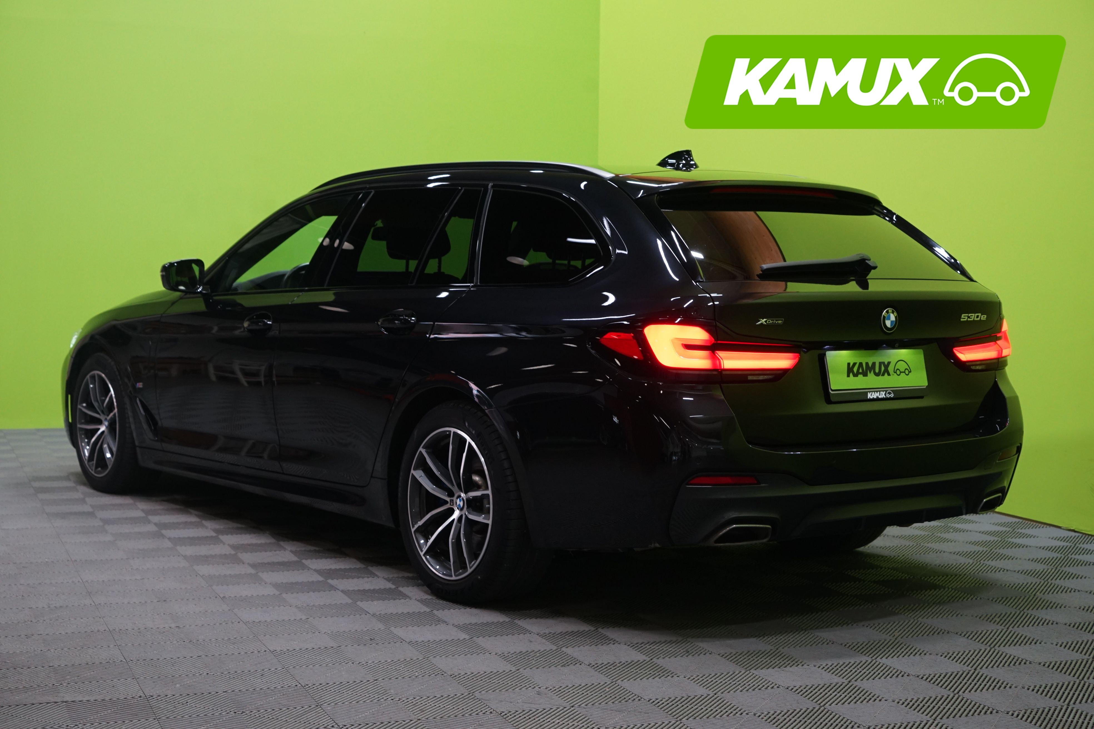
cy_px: 364
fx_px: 1610
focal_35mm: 53
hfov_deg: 37.5
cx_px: 547
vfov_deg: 25.5
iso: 1250
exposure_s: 1/15
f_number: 6.3
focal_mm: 53
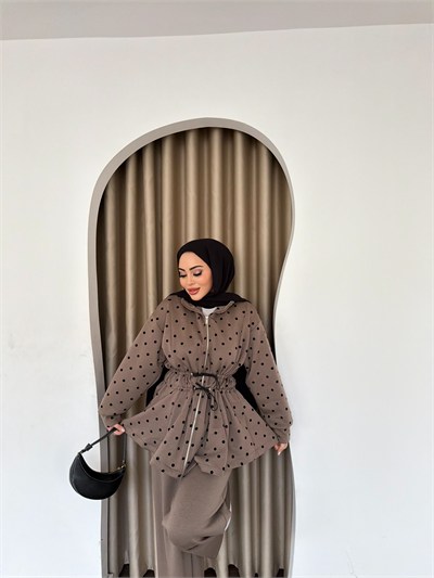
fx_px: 401
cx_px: 217
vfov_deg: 71.6
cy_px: 289
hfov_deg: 56.8
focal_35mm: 24
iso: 640
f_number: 1.78
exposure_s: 1/121
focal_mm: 6.76
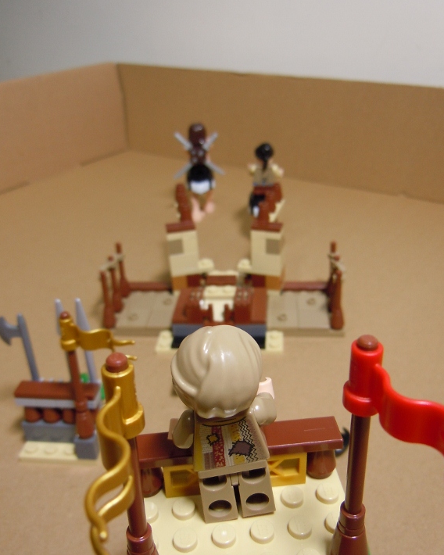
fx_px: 542
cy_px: 285
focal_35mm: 33
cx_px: 231
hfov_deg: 44.5
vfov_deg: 54.2
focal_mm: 5.4
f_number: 3.5
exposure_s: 1/13
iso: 200
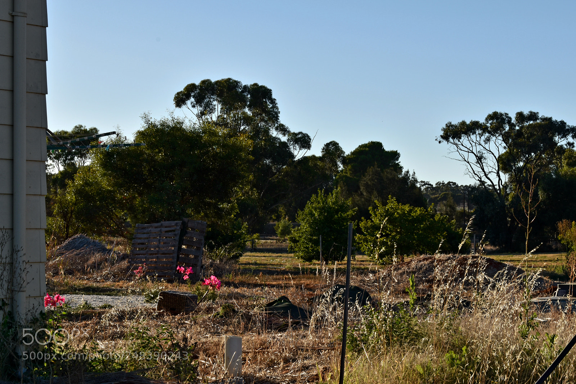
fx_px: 1320
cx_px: 288
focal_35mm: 82
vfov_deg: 16.5
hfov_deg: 24.6
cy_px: 192
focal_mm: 55
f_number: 16
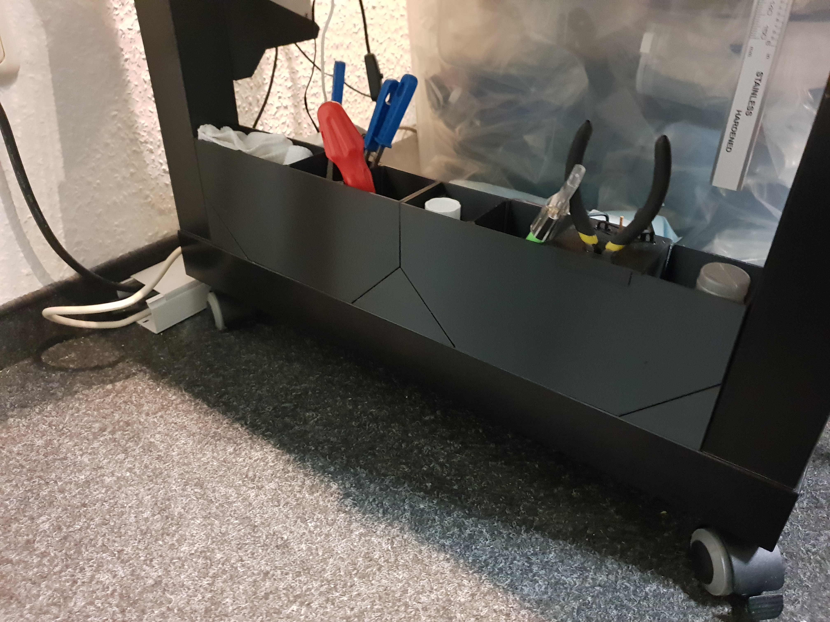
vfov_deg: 53.1
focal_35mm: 26
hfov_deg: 67.3
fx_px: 623
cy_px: 311
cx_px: 415
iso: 800
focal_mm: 4.3
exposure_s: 1/10
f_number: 1.5
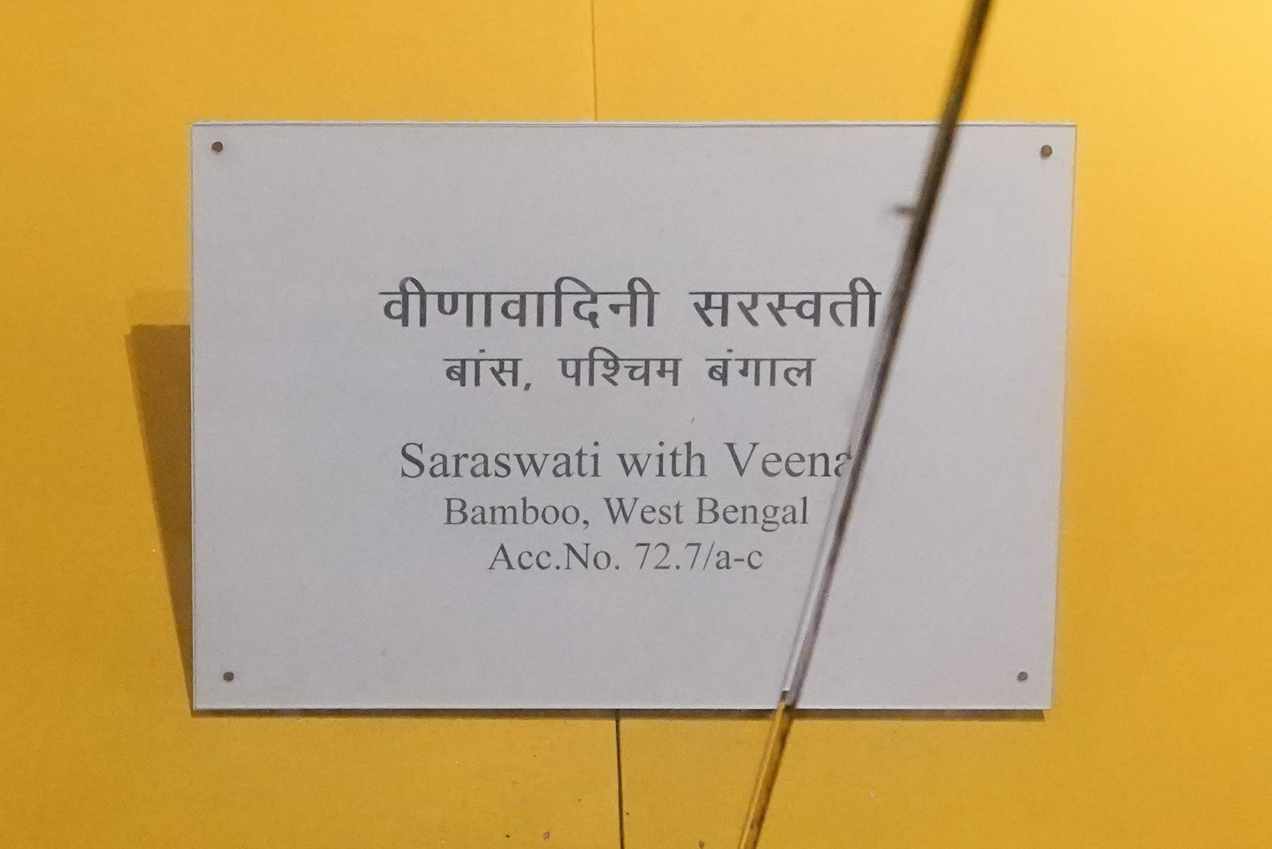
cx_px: 636
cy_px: 424
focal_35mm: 24
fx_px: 848
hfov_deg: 73.7
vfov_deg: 53.2
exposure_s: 1/80
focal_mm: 24
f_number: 5.6
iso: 3200
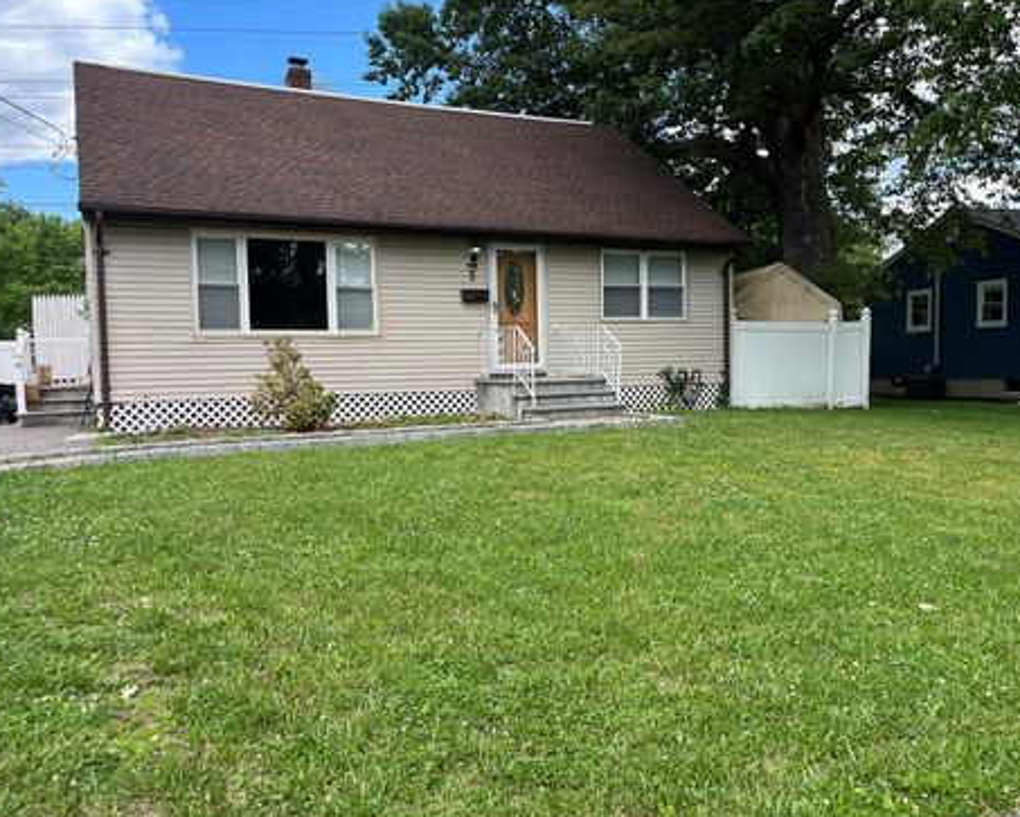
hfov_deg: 62.2
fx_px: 846
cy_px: 418
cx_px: 500
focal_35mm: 28
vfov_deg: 51.6
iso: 50
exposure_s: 1/1028
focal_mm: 5.1
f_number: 1.6
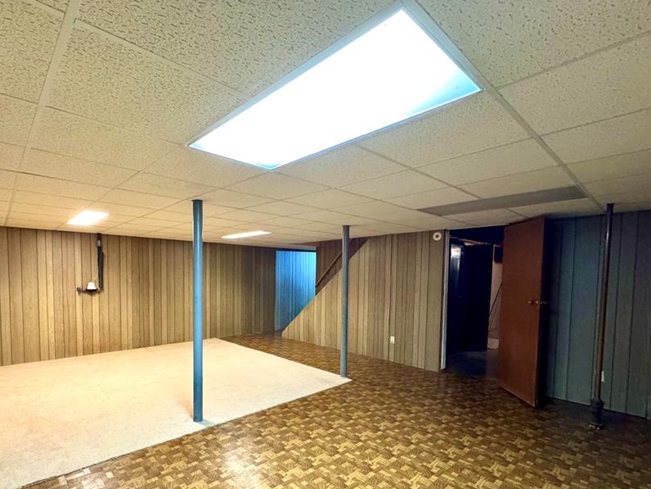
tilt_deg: -3.2
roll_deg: -0.7
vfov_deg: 70.9
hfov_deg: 86.9
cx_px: 268
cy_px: 292
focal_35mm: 18
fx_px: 339
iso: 800
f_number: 2.2
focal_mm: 2.22
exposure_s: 1/60
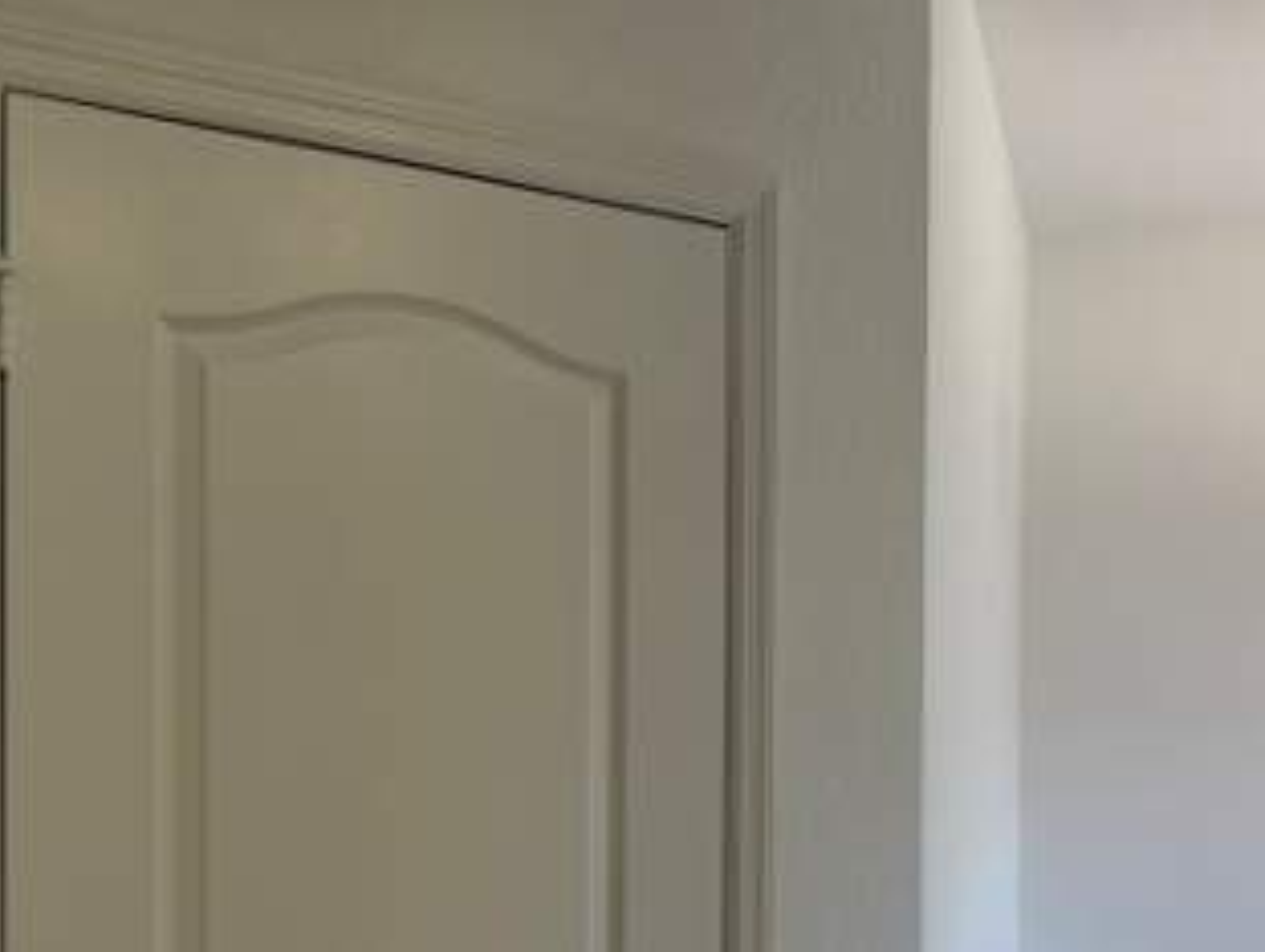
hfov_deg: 49.8
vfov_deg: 38.1
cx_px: 752
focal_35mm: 37
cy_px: 663
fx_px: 1354
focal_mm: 6.76
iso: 80
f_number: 1.78
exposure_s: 1/120
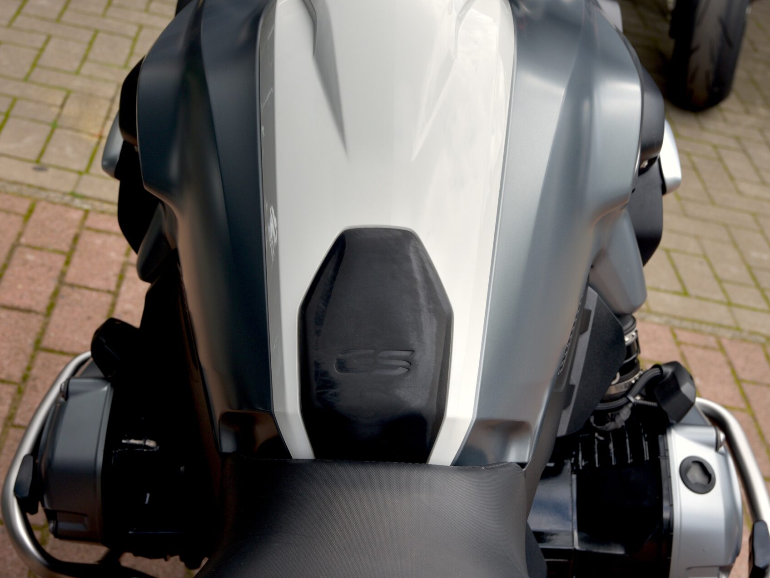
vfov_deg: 24.0
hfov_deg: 31.7
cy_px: 207
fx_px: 1357
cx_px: 385
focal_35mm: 61
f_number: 7.1
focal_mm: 42
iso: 200
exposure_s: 1/200
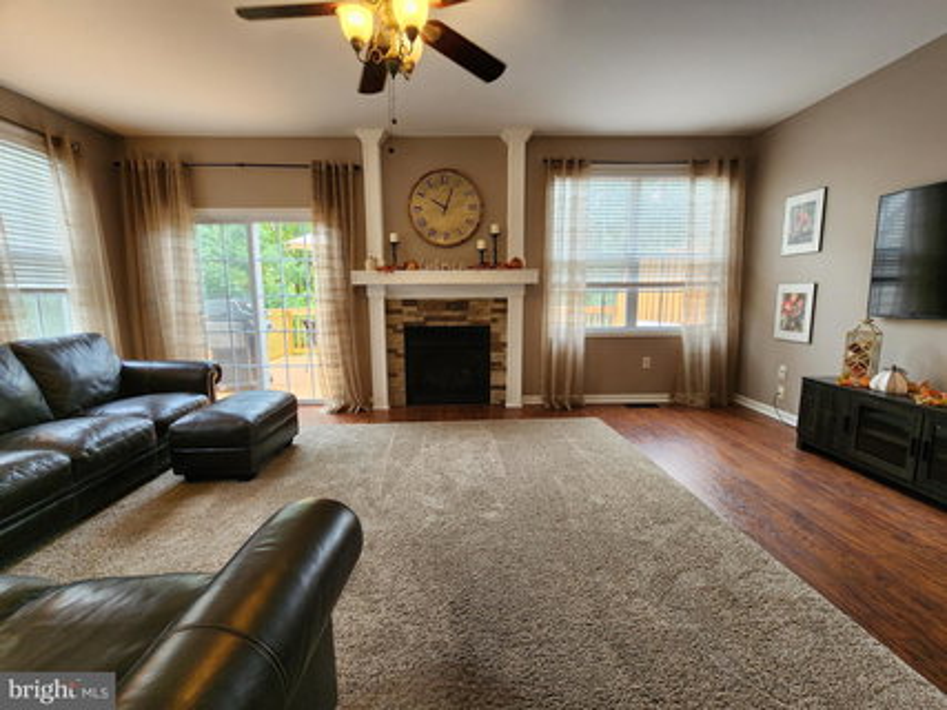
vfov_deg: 89.9
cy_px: 355
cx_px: 474
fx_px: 356
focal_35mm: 13
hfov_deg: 106.2
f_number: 2.2
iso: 160
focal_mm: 2.2
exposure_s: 1/60.2
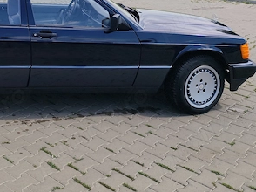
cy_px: 6
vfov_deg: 28.1
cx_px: 30
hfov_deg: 36.7
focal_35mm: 49
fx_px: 362
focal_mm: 5.24
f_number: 1.7
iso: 52
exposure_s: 1/1282
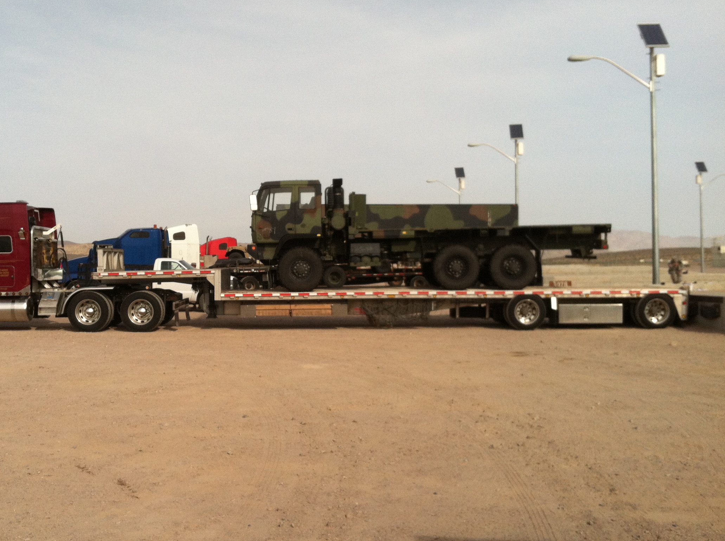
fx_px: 920
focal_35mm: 44
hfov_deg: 42.7
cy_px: 279
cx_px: 270
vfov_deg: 32.8
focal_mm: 3.85
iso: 80
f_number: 2.8
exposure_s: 1/2143
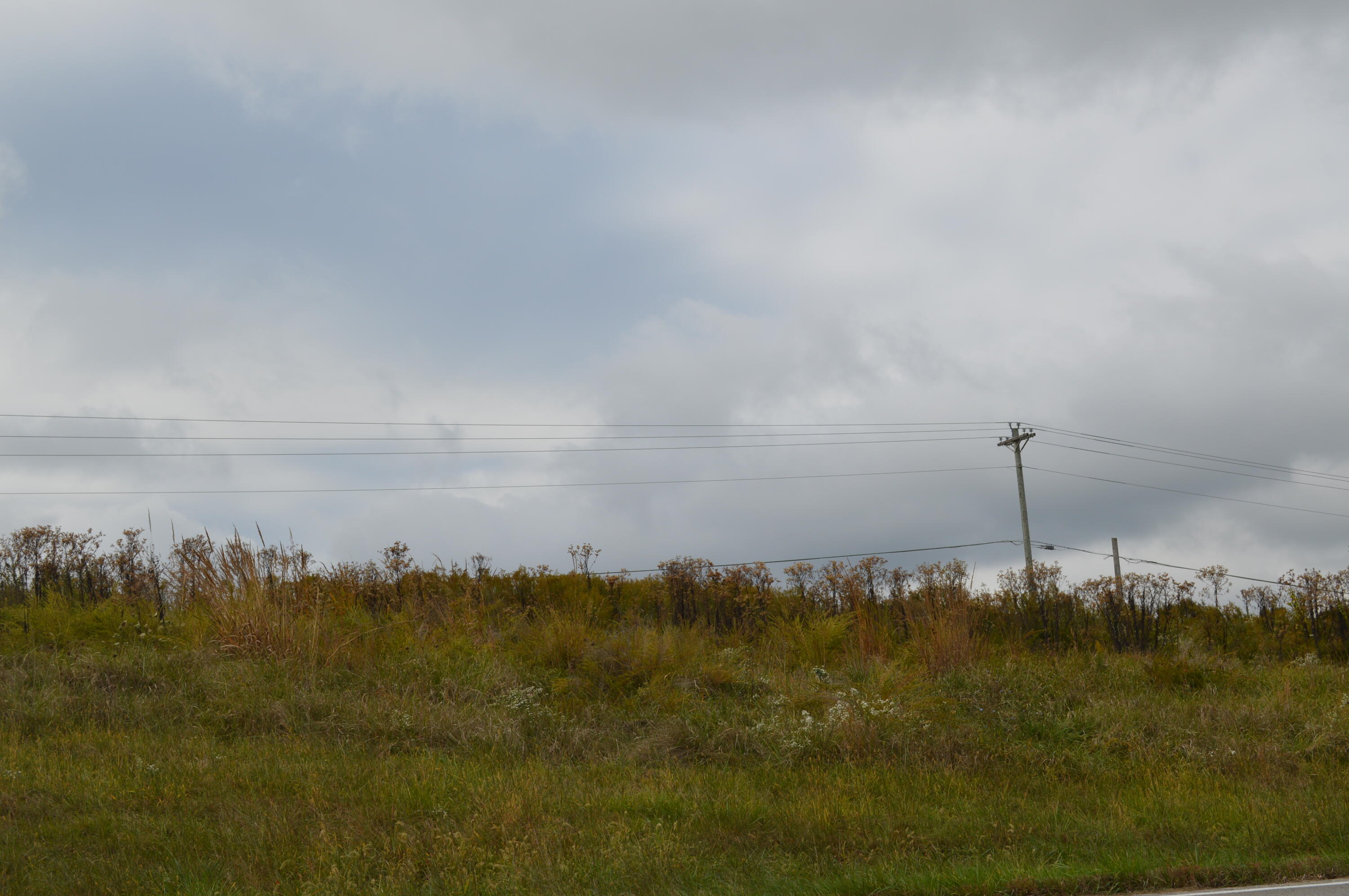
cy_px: 448
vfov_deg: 31.8
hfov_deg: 46.4
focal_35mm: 42
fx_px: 1572
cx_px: 674
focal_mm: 28
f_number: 8
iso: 100
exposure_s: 1/250
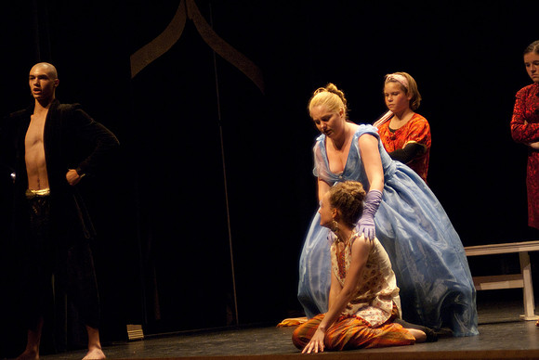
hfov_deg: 21.9
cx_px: 270
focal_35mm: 93
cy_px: 180
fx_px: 1394
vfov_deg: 14.7
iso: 1250
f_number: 2.8
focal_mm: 62
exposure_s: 1/200
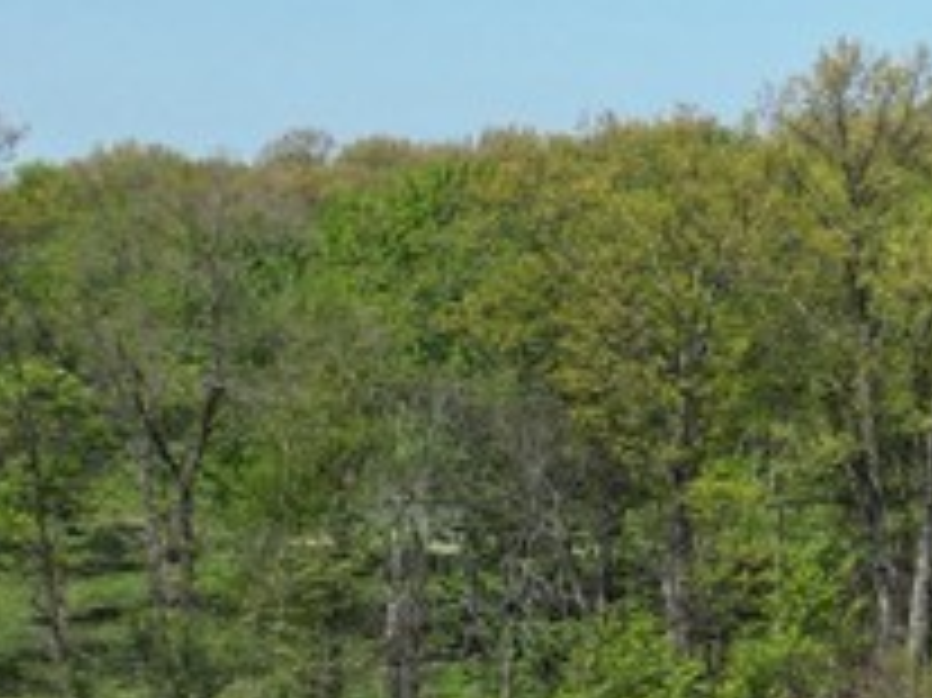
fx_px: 3202
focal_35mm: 119
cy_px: 275
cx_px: 2157
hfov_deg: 13.0
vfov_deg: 12.4
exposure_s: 1/2500
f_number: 1.7
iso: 100
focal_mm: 6.72
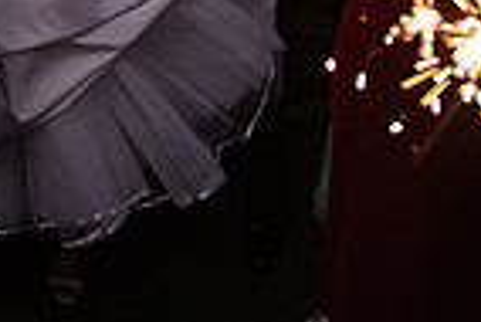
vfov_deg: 12.8
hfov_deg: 20.1
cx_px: -14
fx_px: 1311
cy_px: -242
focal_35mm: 98
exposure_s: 1/160
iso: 800
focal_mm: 24
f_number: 3.5
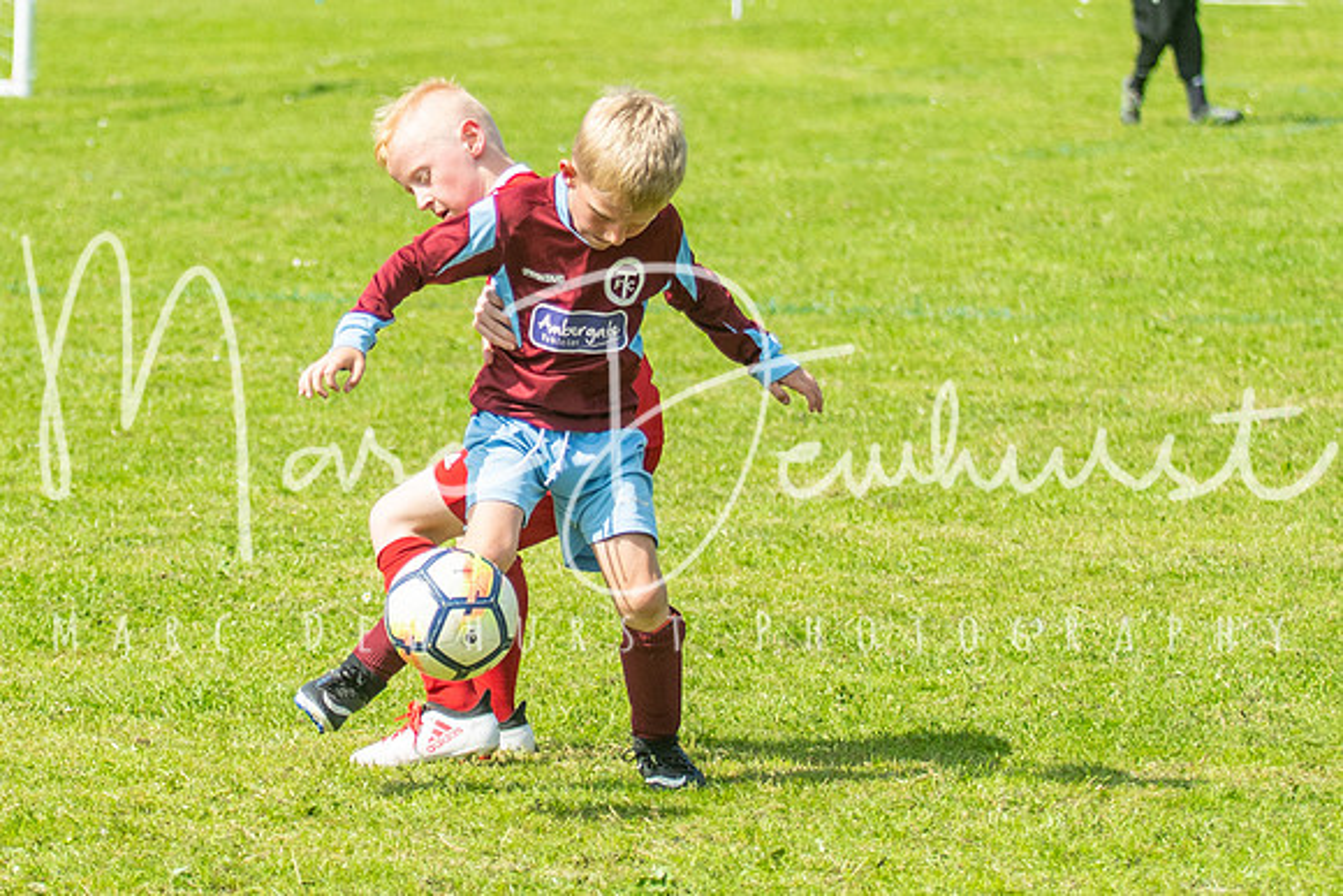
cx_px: 258
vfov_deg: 5.1
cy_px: 278
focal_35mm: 271
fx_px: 10110
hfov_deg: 7.6
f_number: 3.2
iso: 250
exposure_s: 1/2500
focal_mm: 86
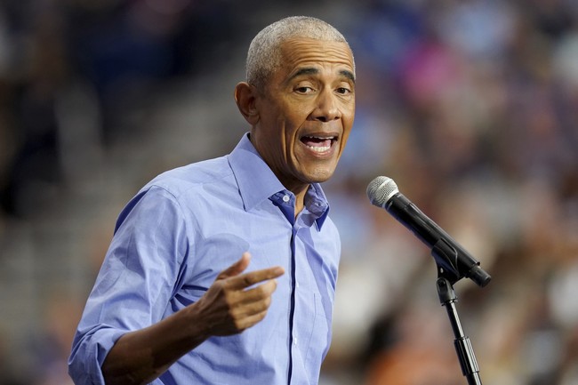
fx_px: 6420
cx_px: 289
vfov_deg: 3.4
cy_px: 192
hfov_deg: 5.2
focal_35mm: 400
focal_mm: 400
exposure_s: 1/320
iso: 5000
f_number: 3.5
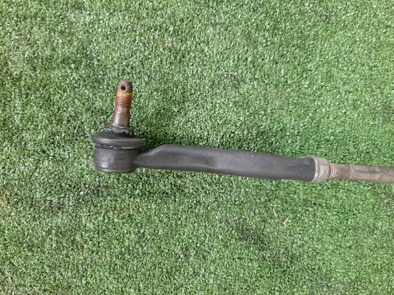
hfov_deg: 67.3
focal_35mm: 26
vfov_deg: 53.1
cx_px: 197
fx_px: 296
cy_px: 148
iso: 202
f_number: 1.7
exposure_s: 1/33
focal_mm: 3.93
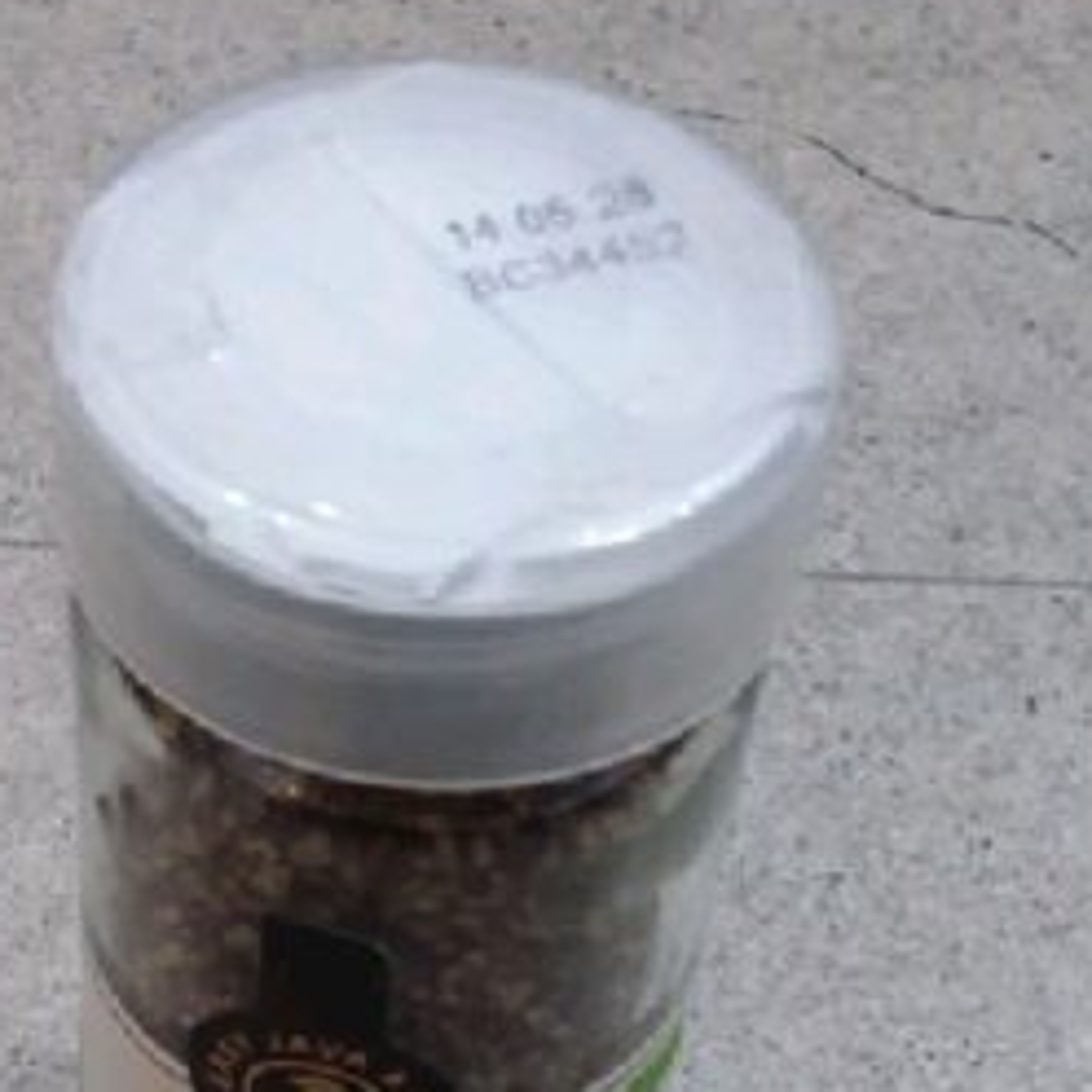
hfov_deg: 22.3
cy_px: 995
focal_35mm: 77
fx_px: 2748
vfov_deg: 21.9
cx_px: 277
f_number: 1.9
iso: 100
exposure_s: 1/15
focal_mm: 2.91
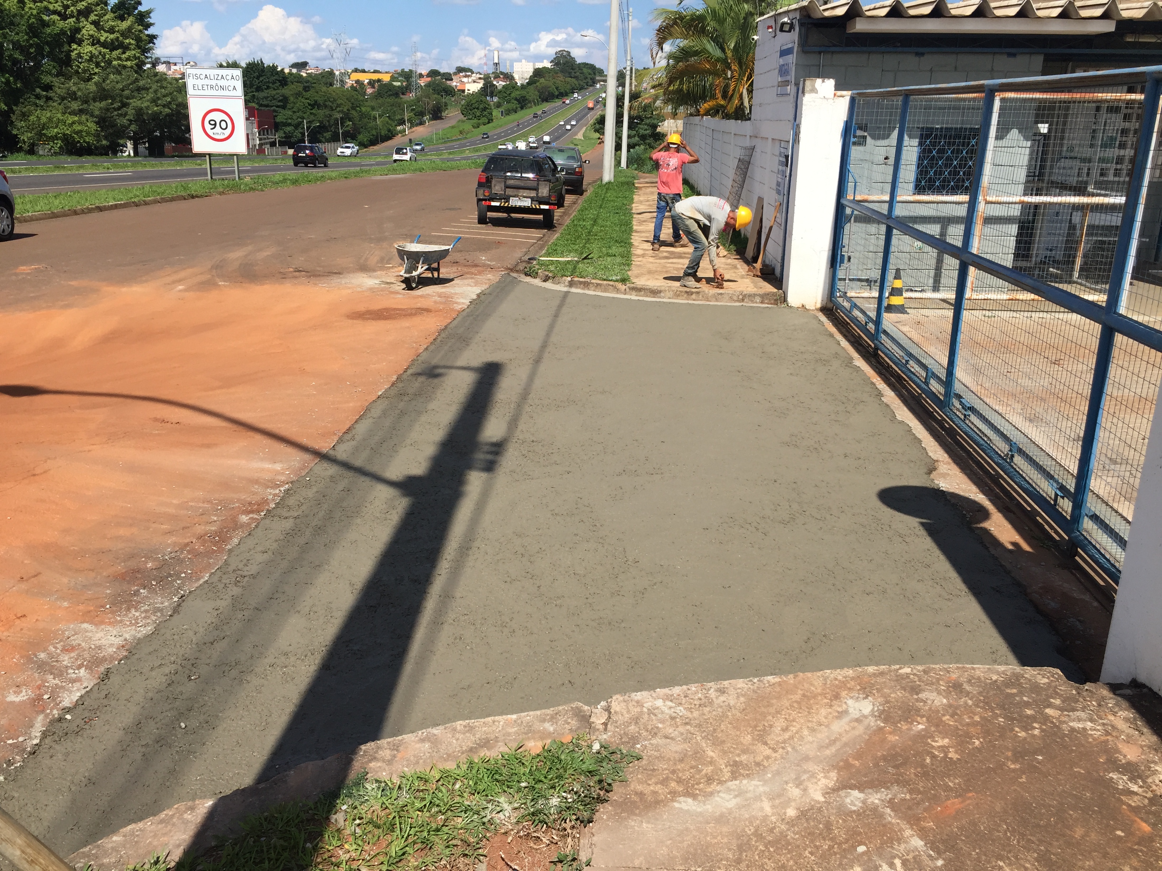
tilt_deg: -17.4
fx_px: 973
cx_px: 581
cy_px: 436
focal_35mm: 29
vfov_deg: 48.2
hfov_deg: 61.7
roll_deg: -2.4
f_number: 2.2
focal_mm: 4.15
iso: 32
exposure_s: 1/2326
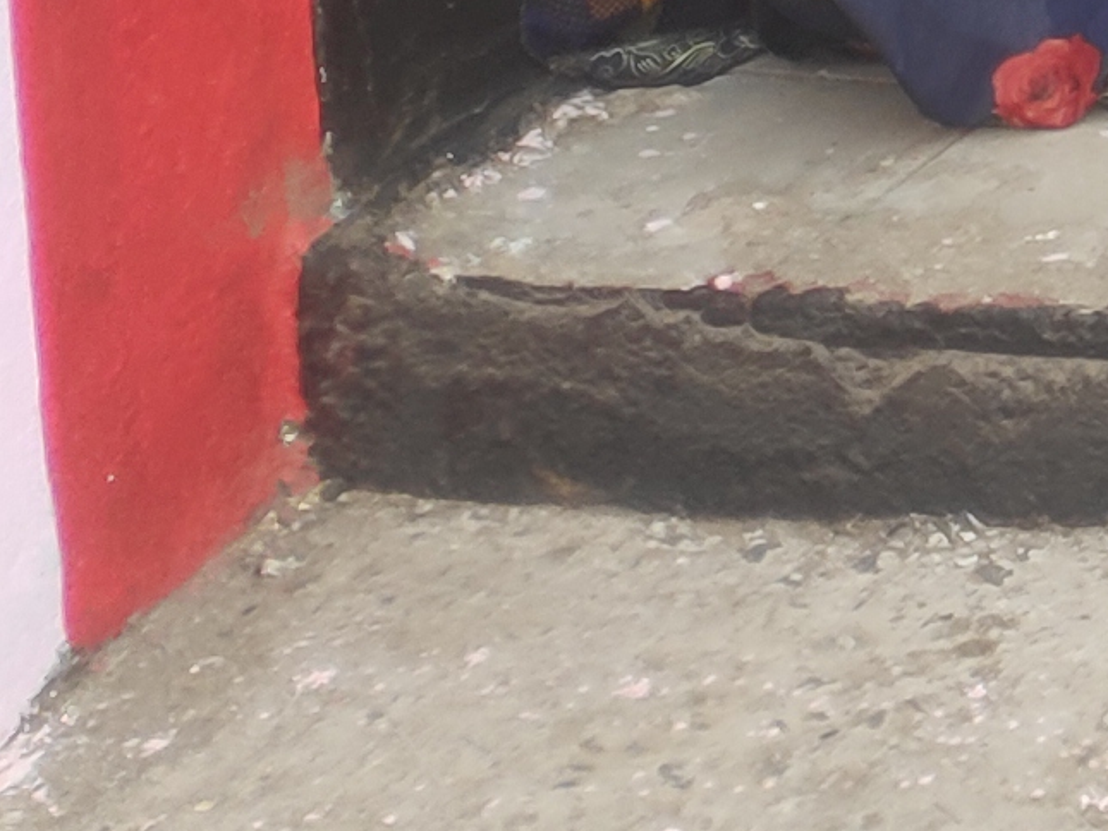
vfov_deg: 9.6
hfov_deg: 10.5
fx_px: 4002
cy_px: -1537
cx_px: 3436
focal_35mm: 125
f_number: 1.9
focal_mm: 3.94
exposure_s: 1/220
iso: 100
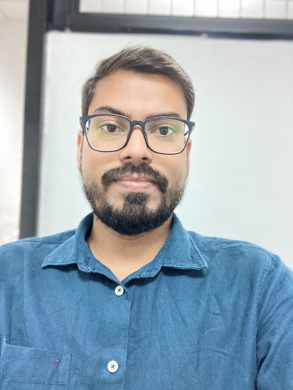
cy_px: 195
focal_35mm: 32
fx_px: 361
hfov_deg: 44.2
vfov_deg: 56.8
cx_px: 146
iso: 500
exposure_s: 1/25
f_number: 2.2
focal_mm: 2.87
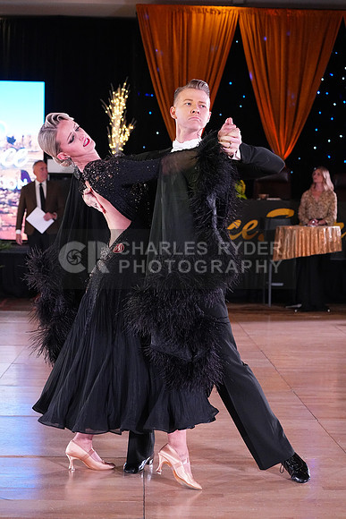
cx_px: 173
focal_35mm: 70
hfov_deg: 19.5
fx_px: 1008
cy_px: 260
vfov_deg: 28.8
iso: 8000
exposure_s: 1/400
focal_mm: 70
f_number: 5
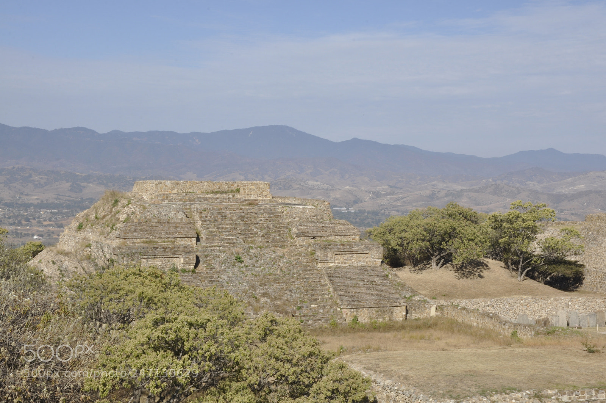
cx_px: 303
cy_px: 202
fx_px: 1135
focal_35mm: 68
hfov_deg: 29.9
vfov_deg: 20.1
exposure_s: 1/60
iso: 200
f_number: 22
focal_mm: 45
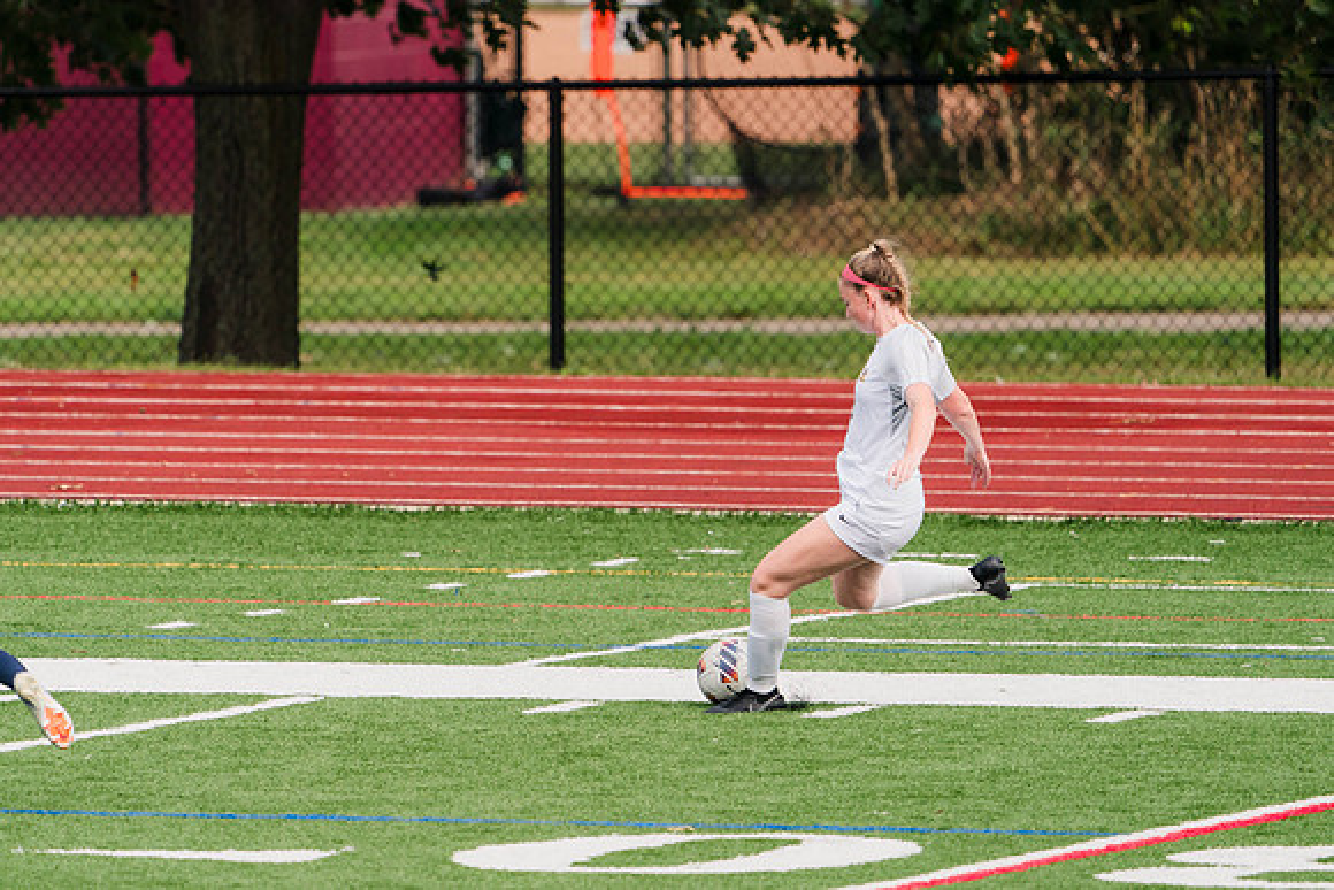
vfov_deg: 1.9
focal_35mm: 707
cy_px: 415
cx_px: 560
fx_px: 26198
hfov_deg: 2.9
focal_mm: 600
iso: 640
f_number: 6.3
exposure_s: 1/1600
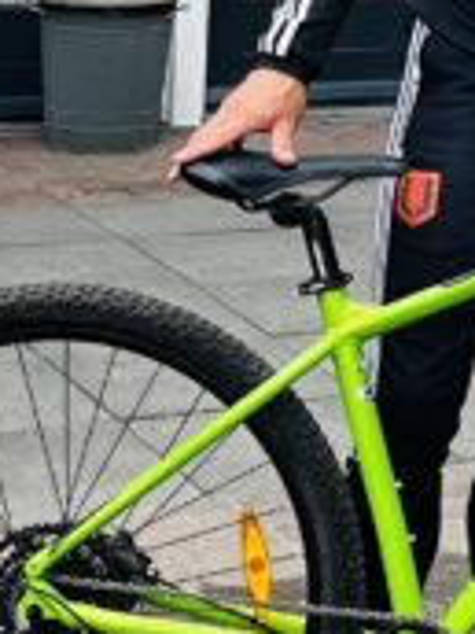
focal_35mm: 155
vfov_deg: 12.3
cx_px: 924
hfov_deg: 9.0
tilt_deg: -1.6
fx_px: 2836
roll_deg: -2.2
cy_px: -243
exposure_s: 1/2309
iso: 50
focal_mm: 5.1
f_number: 1.6
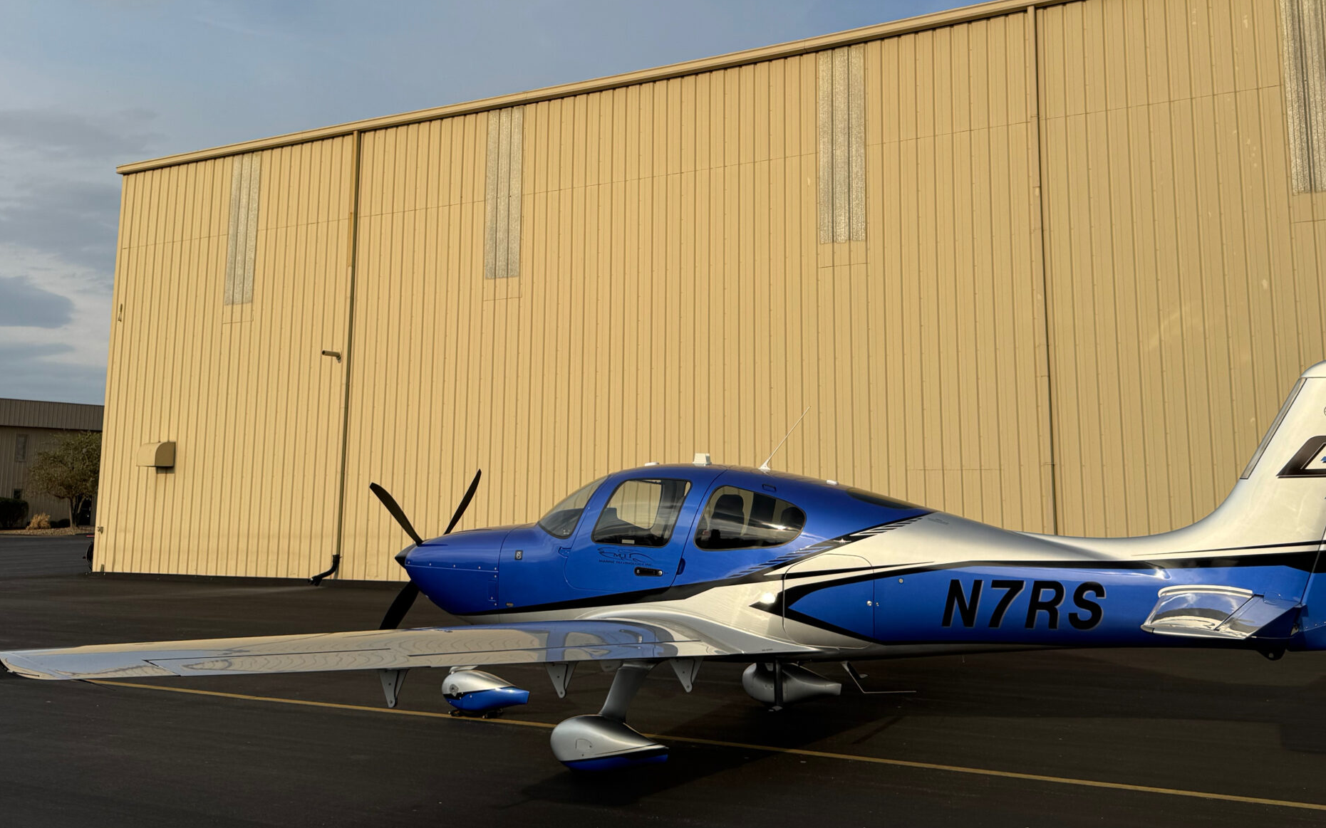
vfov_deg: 36.0
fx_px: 1265
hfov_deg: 55.3
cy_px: 285
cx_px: 710
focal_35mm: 35
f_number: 1.78
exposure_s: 1/4049
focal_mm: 6.76
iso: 80
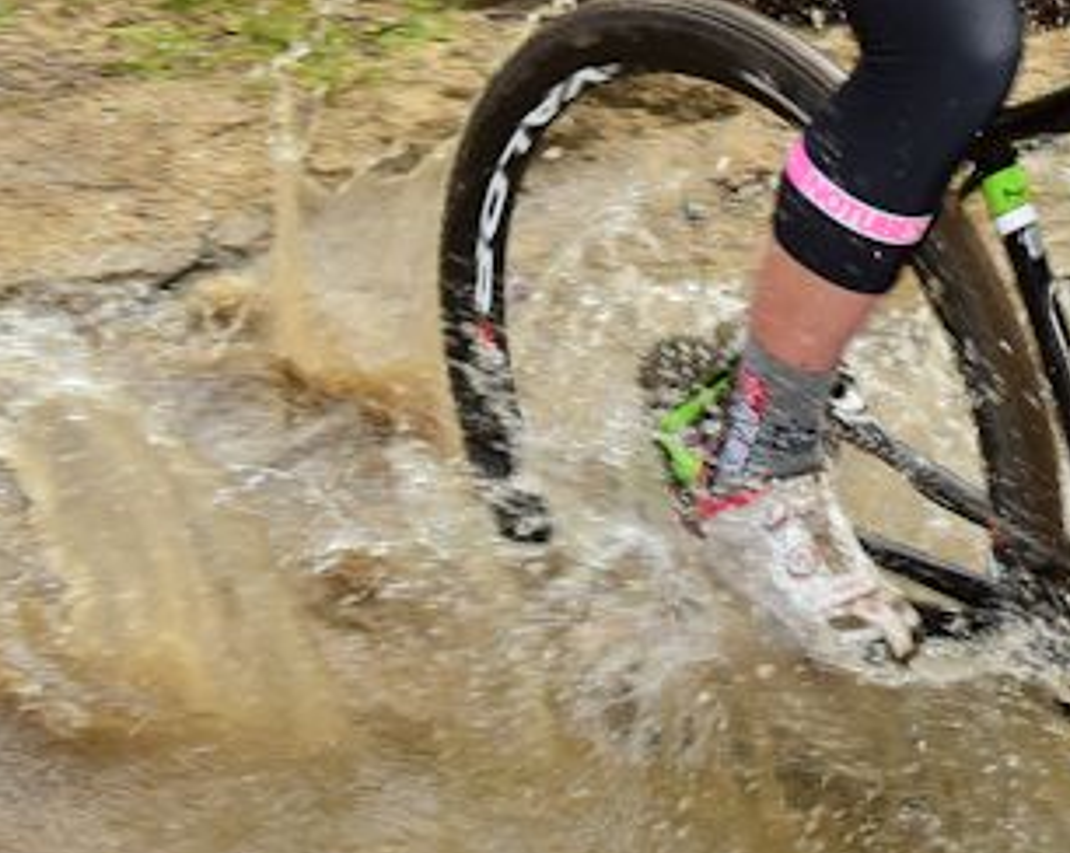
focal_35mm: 129
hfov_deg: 14.8
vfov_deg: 11.6
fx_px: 4080
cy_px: -266
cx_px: 969
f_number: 10
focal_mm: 35
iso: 800
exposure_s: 1/250
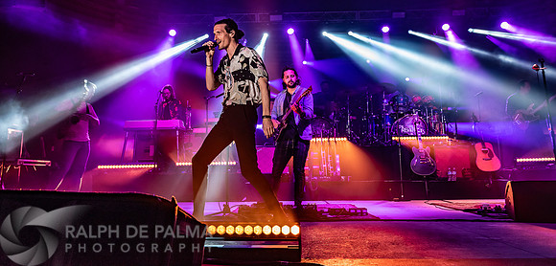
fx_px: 448
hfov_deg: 63.7
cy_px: 81
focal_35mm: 31
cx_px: 278
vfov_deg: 32.8
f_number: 8
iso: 1600
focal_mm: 29
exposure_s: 1/160
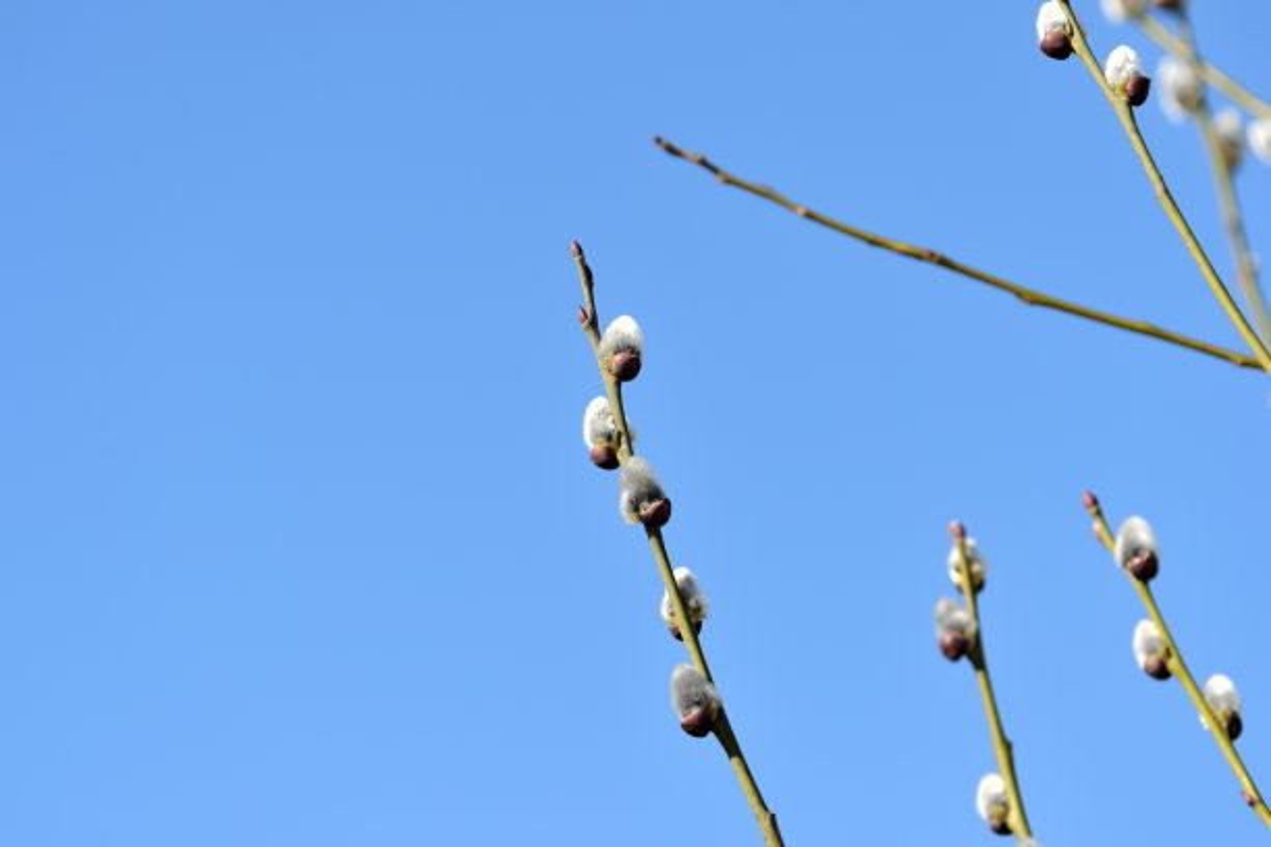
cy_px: 424
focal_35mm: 200
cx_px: 636
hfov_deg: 10.3
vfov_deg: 6.9
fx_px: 7061
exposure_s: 1/500
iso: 100
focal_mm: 200
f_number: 5.6
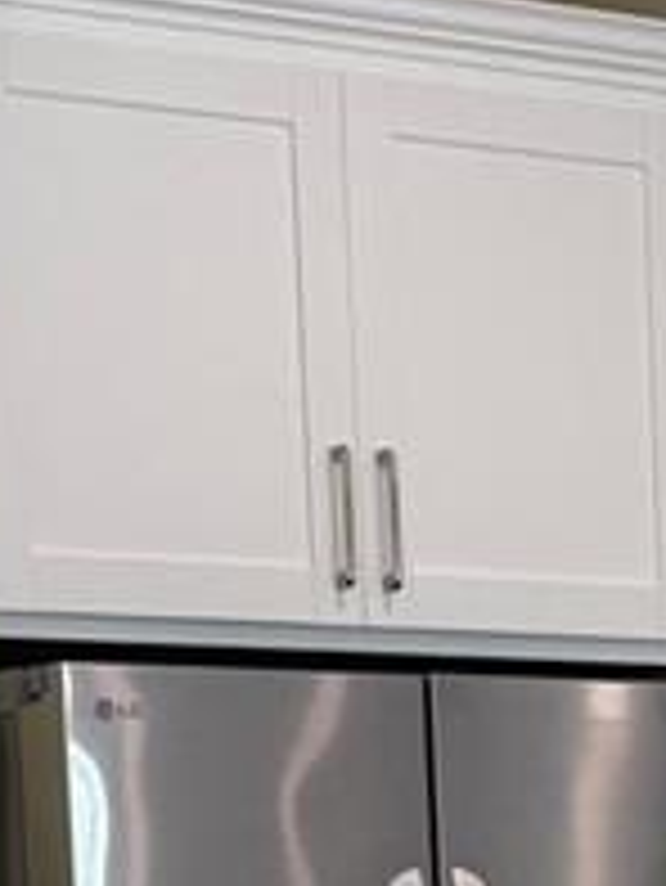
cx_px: 968
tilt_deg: -5.2
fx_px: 4049
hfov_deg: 9.2
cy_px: 1444
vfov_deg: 11.8
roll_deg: +3.1
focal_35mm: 158
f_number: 1.6
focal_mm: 5.96
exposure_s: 1/120
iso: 80
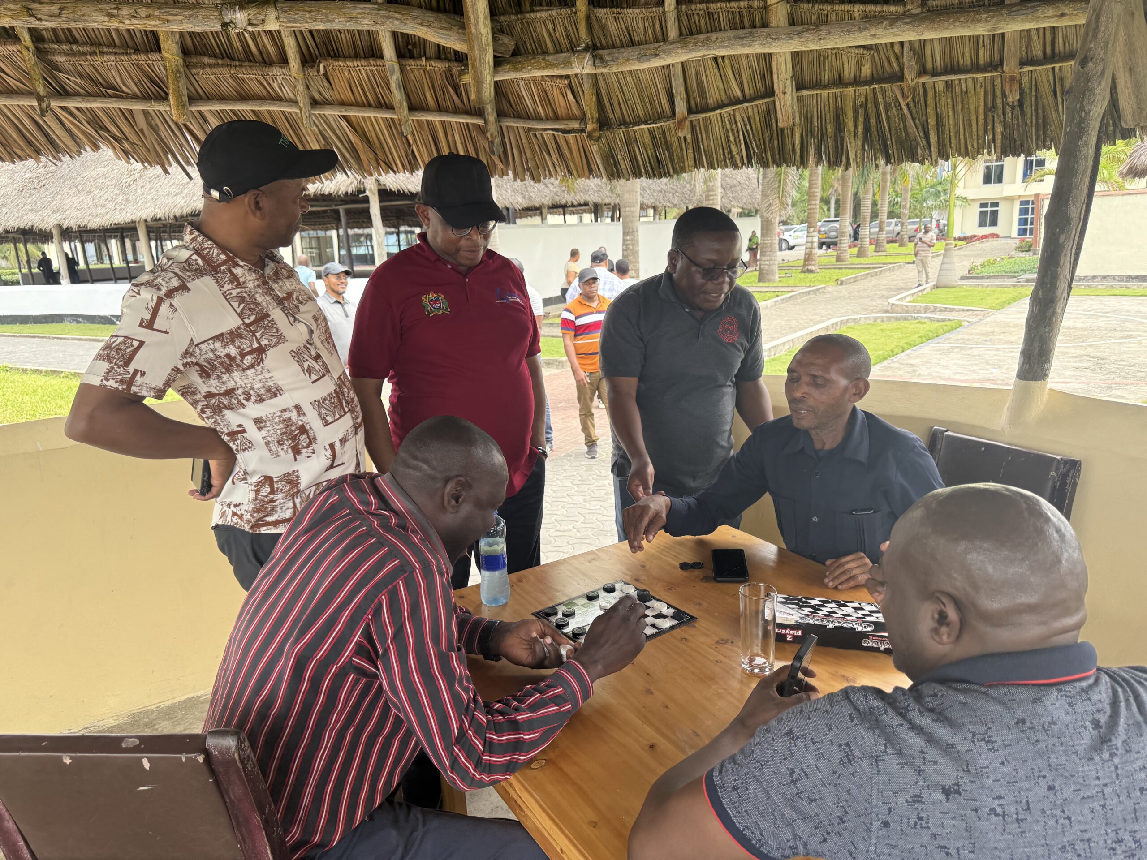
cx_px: 574
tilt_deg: -12.0
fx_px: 795
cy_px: 430
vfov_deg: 56.8
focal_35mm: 24
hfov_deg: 71.6
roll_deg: +2.9
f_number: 1.78
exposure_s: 1/305
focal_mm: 6.76
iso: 100
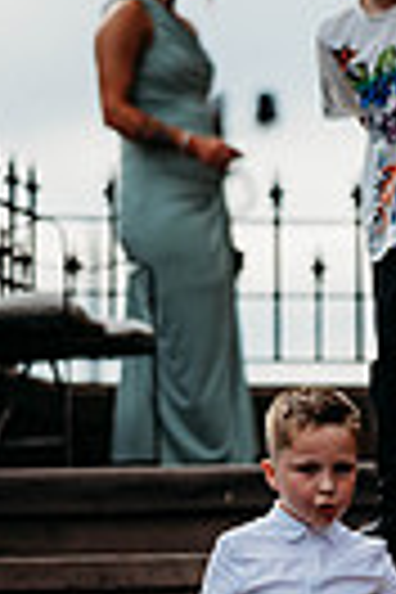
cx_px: 360
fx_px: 4768
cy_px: 364
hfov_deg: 4.8
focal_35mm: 289
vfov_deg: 7.1
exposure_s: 1/8000
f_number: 2
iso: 280
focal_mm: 85
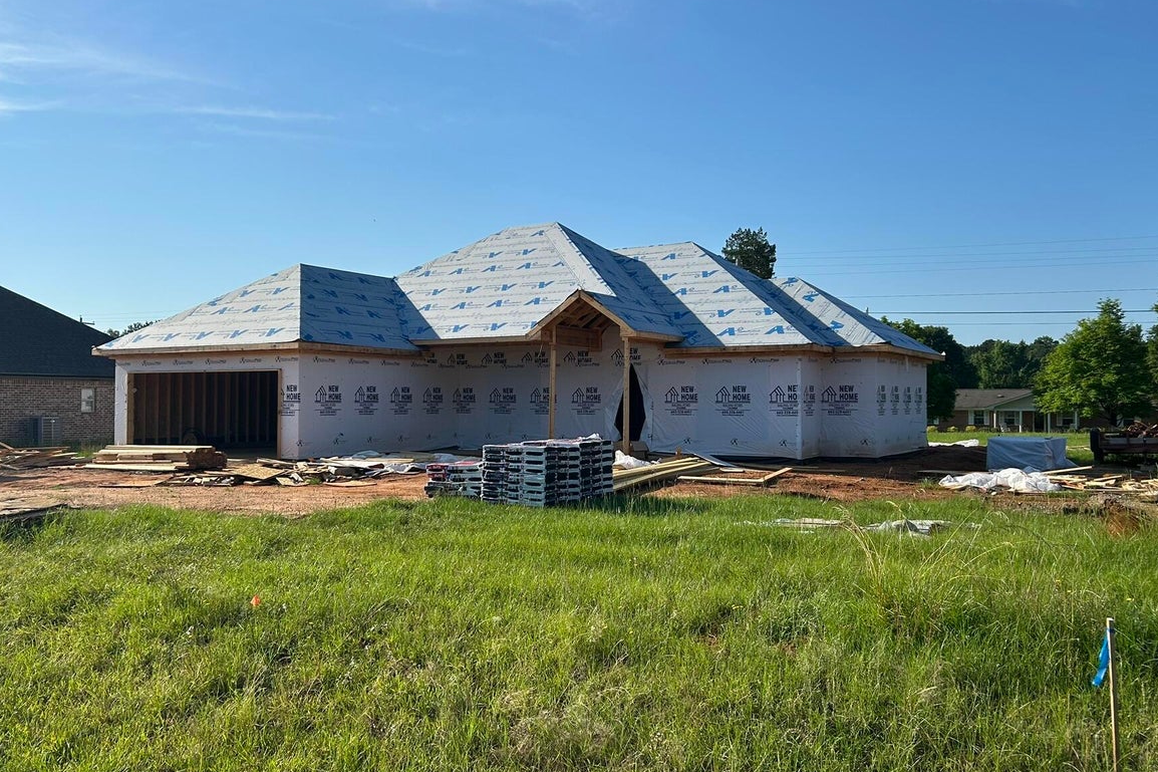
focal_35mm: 32
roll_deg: -0.5
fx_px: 1029
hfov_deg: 58.7
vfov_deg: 41.1
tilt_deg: +0.6
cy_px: 374
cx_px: 548
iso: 50
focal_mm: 5.7
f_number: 1.5
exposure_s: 1/5882
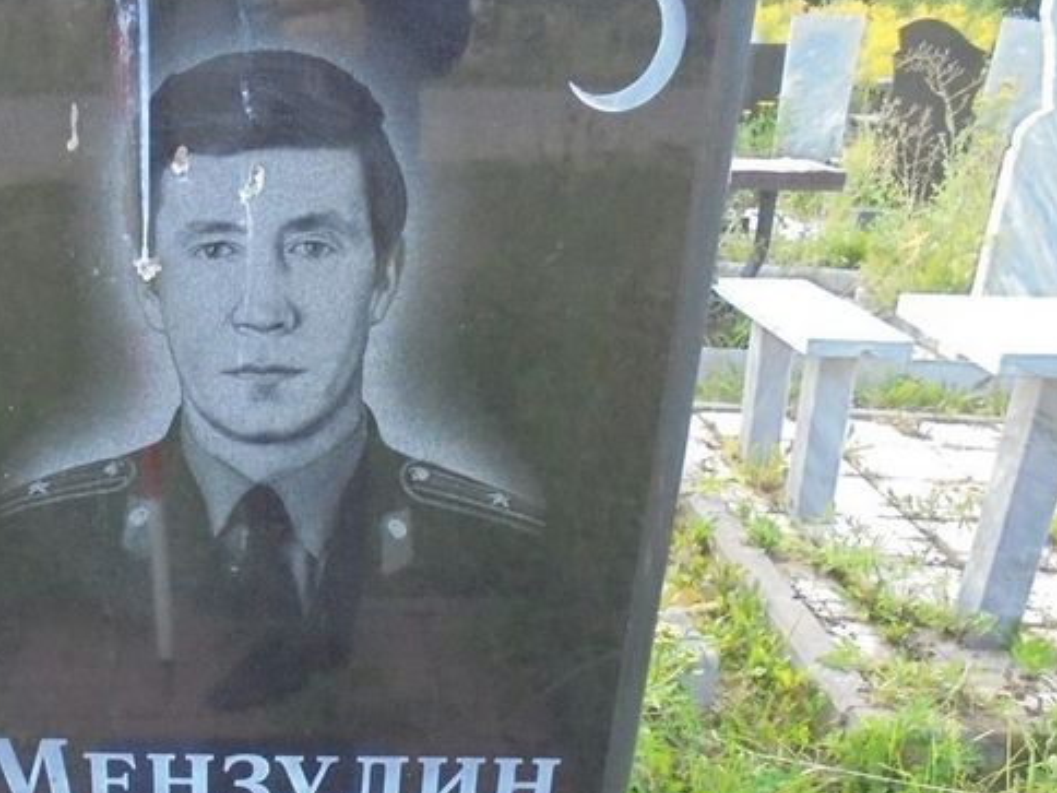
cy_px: 642
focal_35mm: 43
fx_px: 1313
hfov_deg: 42.5
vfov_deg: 32.6
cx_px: 266
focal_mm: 4.6
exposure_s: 1/160
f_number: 3.5
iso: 400
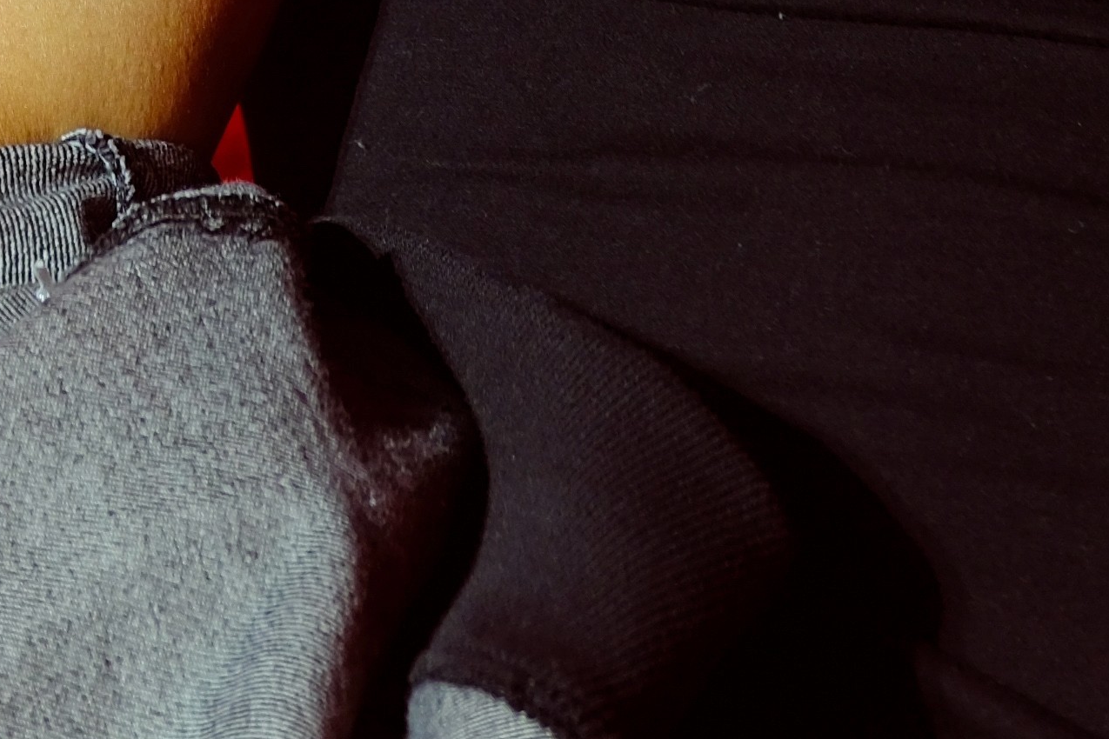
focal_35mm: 685
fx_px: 21100
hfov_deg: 3.0
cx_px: -76
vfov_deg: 2.0
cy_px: -1215
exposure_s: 1/250
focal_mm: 75
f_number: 2
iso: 200
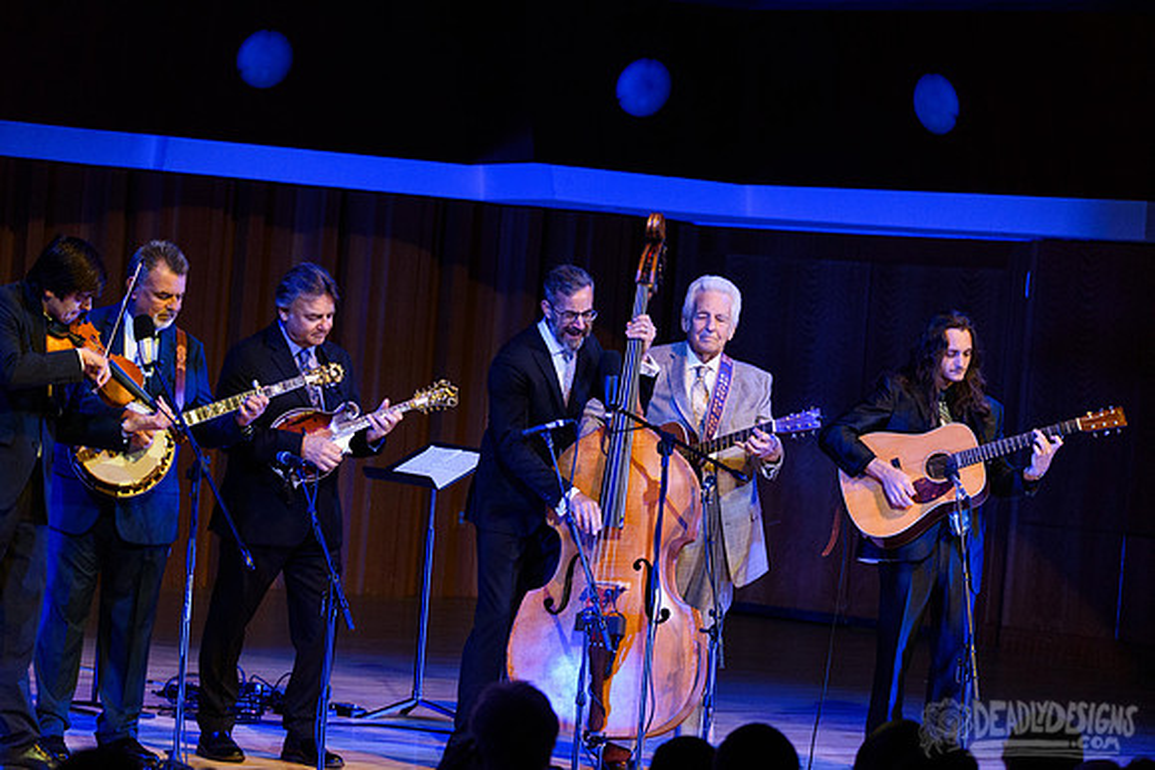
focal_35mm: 150
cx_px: 578
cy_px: 385
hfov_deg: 13.7
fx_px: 4813
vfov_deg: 9.2
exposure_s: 1/250
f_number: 5
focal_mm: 150
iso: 2500
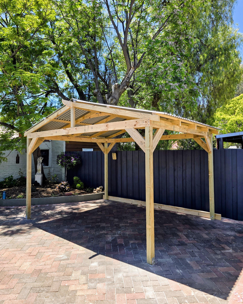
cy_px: 149
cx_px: 122
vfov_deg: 70.3
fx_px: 216
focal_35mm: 24
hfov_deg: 58.8
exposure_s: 1/274
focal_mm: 6.3
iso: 12
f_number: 1.7
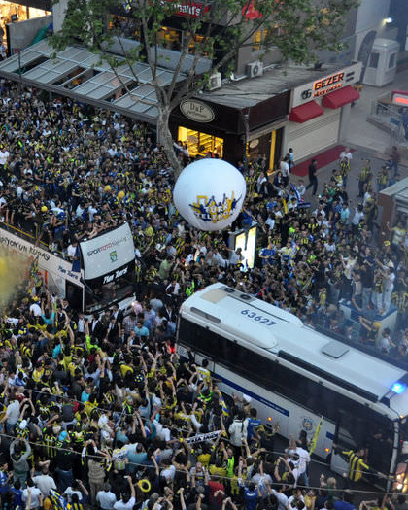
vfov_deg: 31.5
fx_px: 906
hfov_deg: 24.8
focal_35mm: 60
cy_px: 255
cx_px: 63
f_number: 4
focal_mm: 28
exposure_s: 1/60
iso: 2000
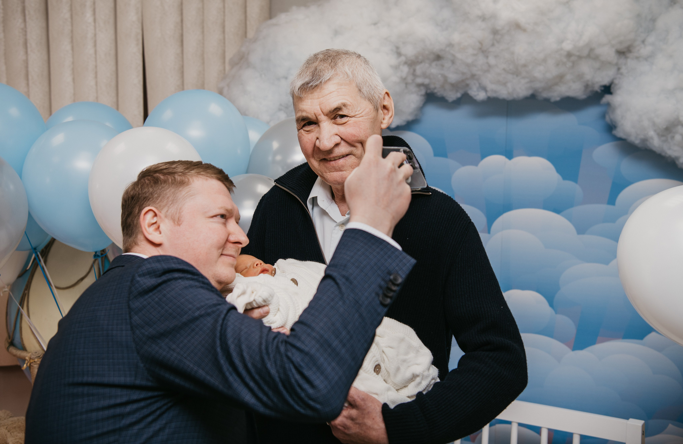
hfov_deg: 43.2
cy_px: 198
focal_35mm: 46
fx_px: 863
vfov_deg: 28.9
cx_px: 332
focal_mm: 42
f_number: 4
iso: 160
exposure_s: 1/160
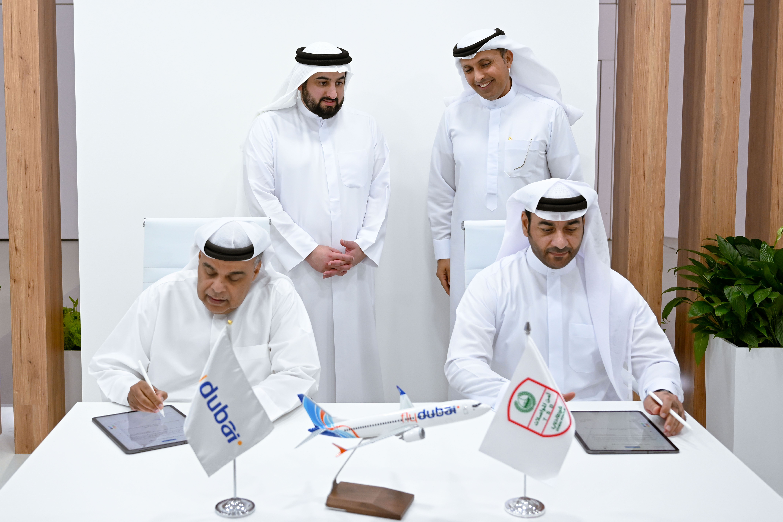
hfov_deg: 63.7
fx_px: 631
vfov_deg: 45.0
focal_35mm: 29
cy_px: 261
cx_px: 392
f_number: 3.5
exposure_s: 1/160
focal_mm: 29
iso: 640
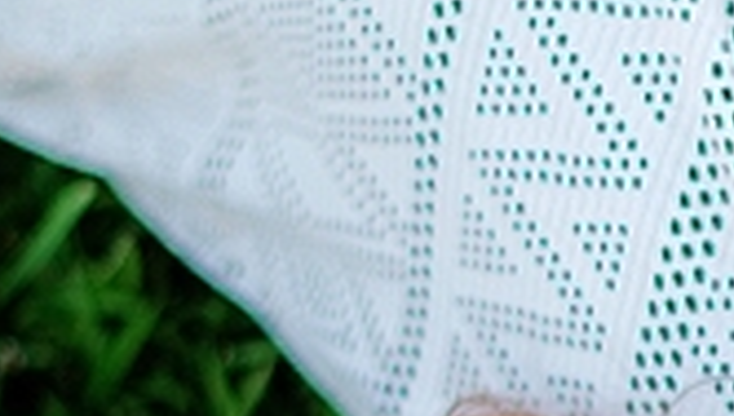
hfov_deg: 8.8
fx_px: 4718
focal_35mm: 242
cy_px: 639
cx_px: 902
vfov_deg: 5.0
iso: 500
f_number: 1.8
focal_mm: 50
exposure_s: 1/125
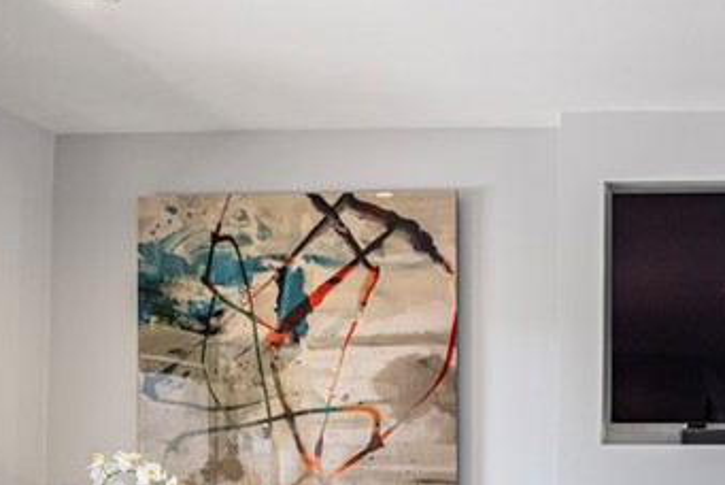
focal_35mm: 42
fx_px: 847
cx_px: 768
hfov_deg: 39.3
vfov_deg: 29.8
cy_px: 482
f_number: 5
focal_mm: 14
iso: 250
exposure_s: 1/25
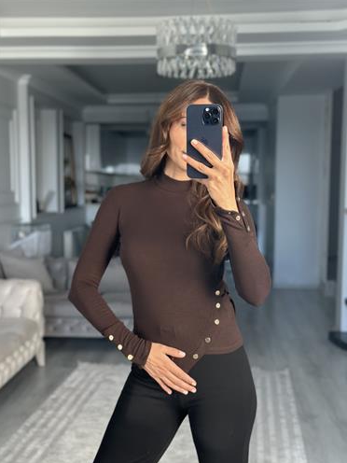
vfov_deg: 38.9
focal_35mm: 49
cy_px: 232
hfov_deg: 29.7
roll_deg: -0.3
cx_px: 174
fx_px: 655
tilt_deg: -14.1
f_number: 1.78
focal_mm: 6.86
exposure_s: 1/155
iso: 125
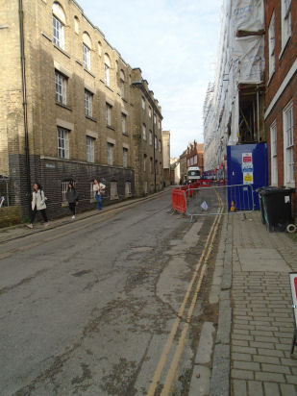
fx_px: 297
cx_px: 148
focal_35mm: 26
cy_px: 198
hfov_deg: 53.1
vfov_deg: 67.3
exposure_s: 1/320
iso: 100
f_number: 3.2
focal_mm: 4.6
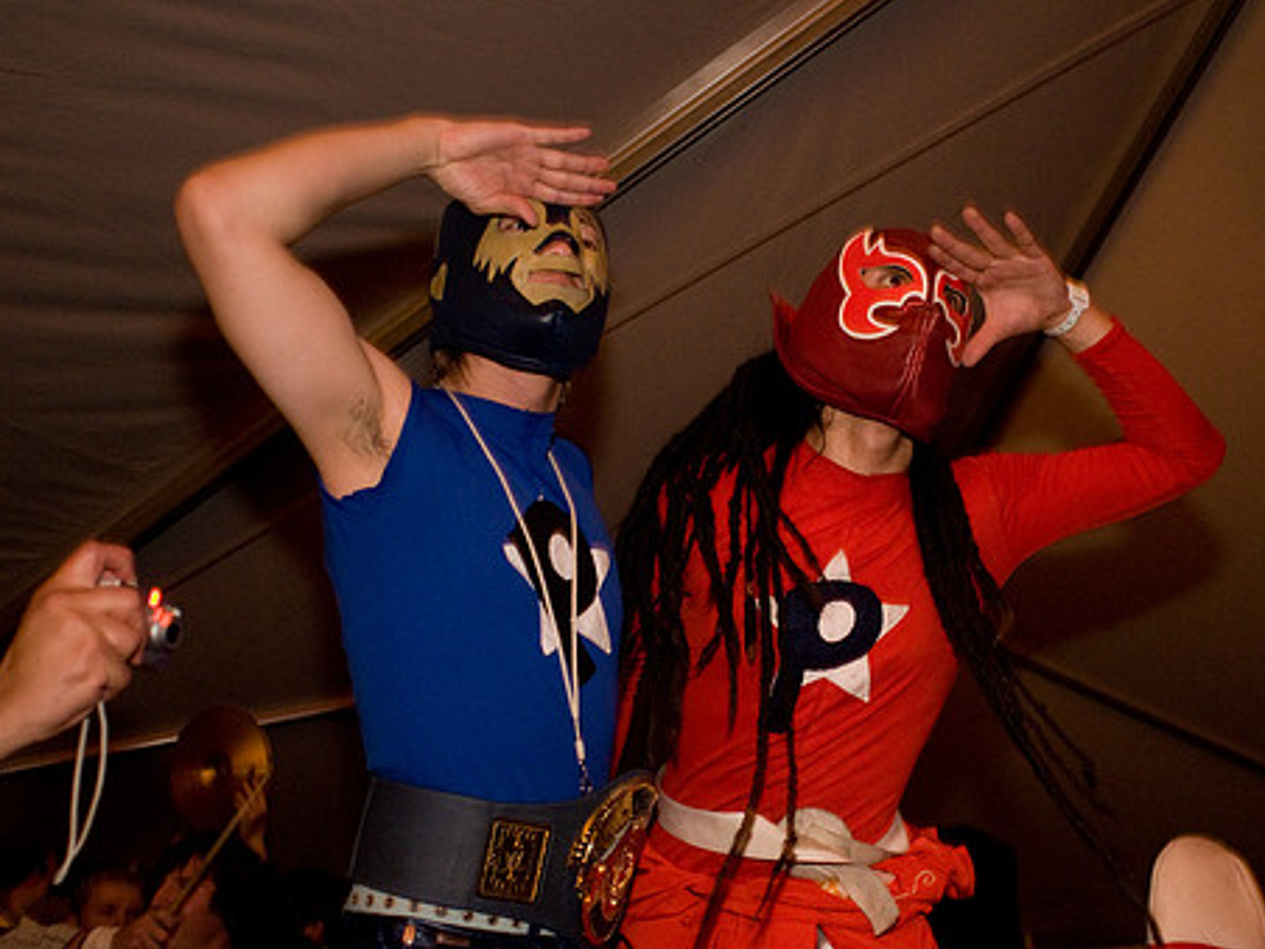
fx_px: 1352
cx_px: 781
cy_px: 480
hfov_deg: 49.7
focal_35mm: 37
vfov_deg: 38.7
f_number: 2.8
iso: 800
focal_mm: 20
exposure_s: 1/50
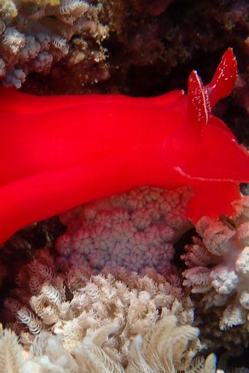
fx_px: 1681
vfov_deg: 12.7
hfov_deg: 8.5
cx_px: 58
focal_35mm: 162
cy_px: 172
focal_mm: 15.41
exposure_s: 1/320
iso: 200
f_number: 6.3
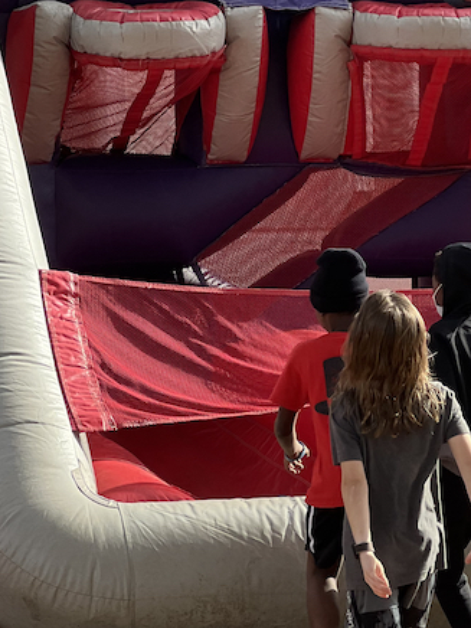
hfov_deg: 8.3
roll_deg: +2.0
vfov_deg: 11.1
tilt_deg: +3.0
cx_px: 432
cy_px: 291
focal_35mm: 178
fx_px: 3229
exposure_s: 1/179
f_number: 2.8
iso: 32
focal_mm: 9
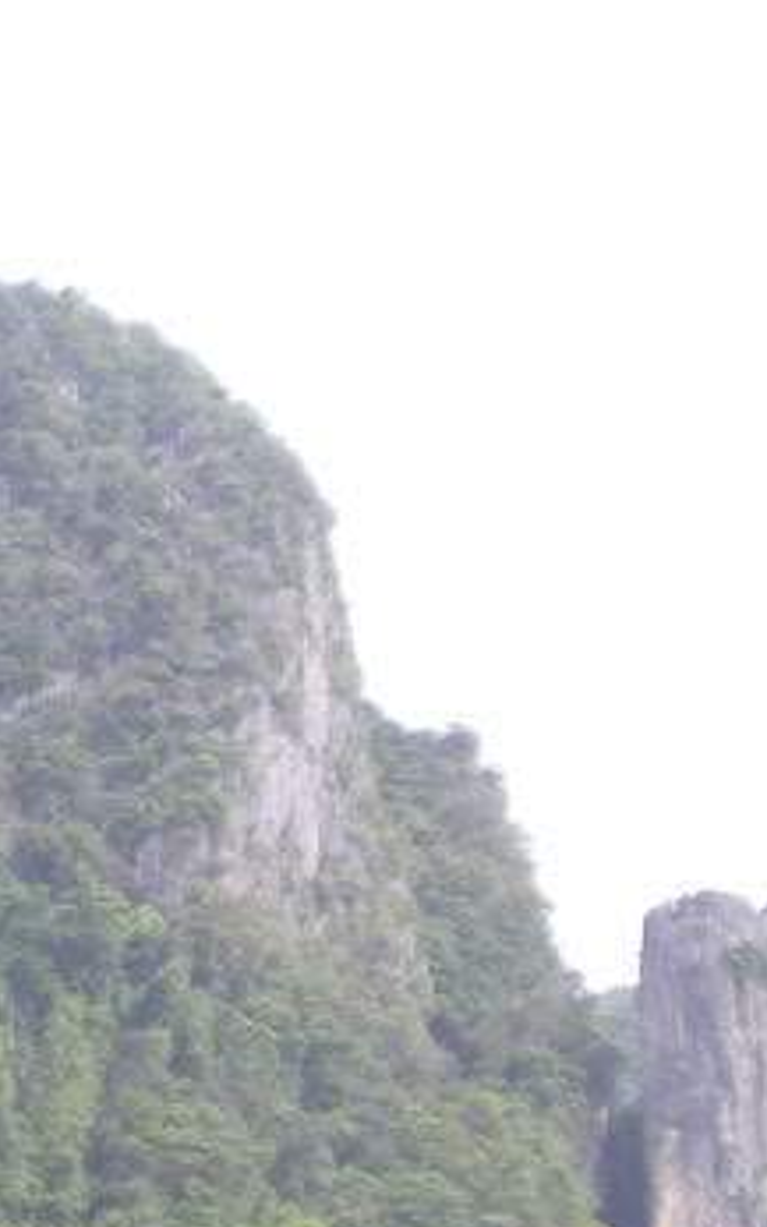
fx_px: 5850
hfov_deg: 7.2
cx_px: -742
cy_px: 1333
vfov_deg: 11.8
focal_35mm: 175
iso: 50
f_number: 3.9
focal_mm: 9.3
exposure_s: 1/190
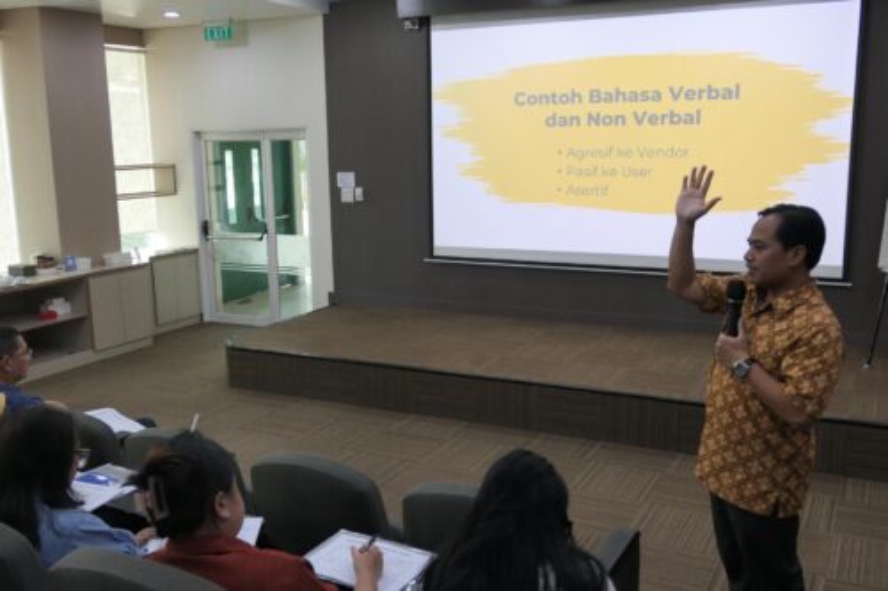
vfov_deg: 37.8
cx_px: 444
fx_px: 863
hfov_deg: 54.5
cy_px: 296
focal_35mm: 35
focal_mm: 12.8
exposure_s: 1/125
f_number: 2.8
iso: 640
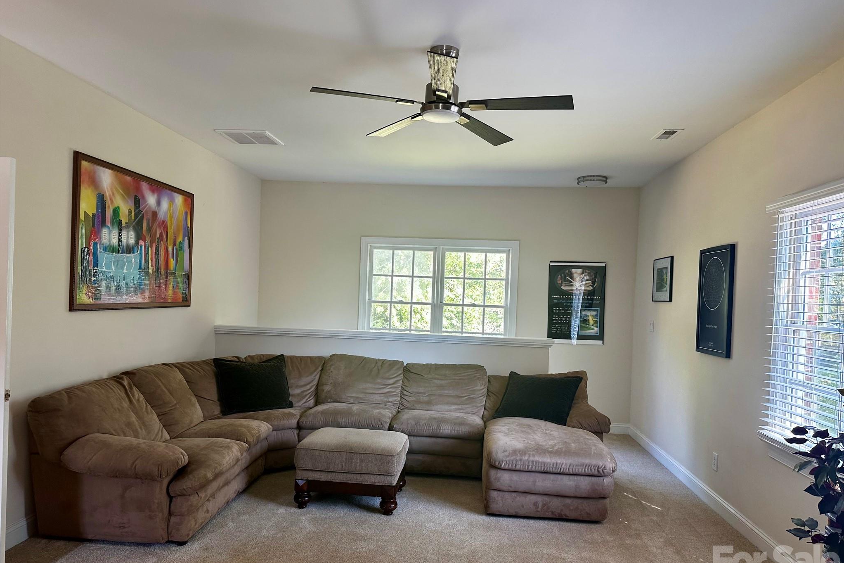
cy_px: 309
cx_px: 422
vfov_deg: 51.2
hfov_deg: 71.5
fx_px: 586
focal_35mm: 25
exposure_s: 1/60
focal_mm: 6.86
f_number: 1.78
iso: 125
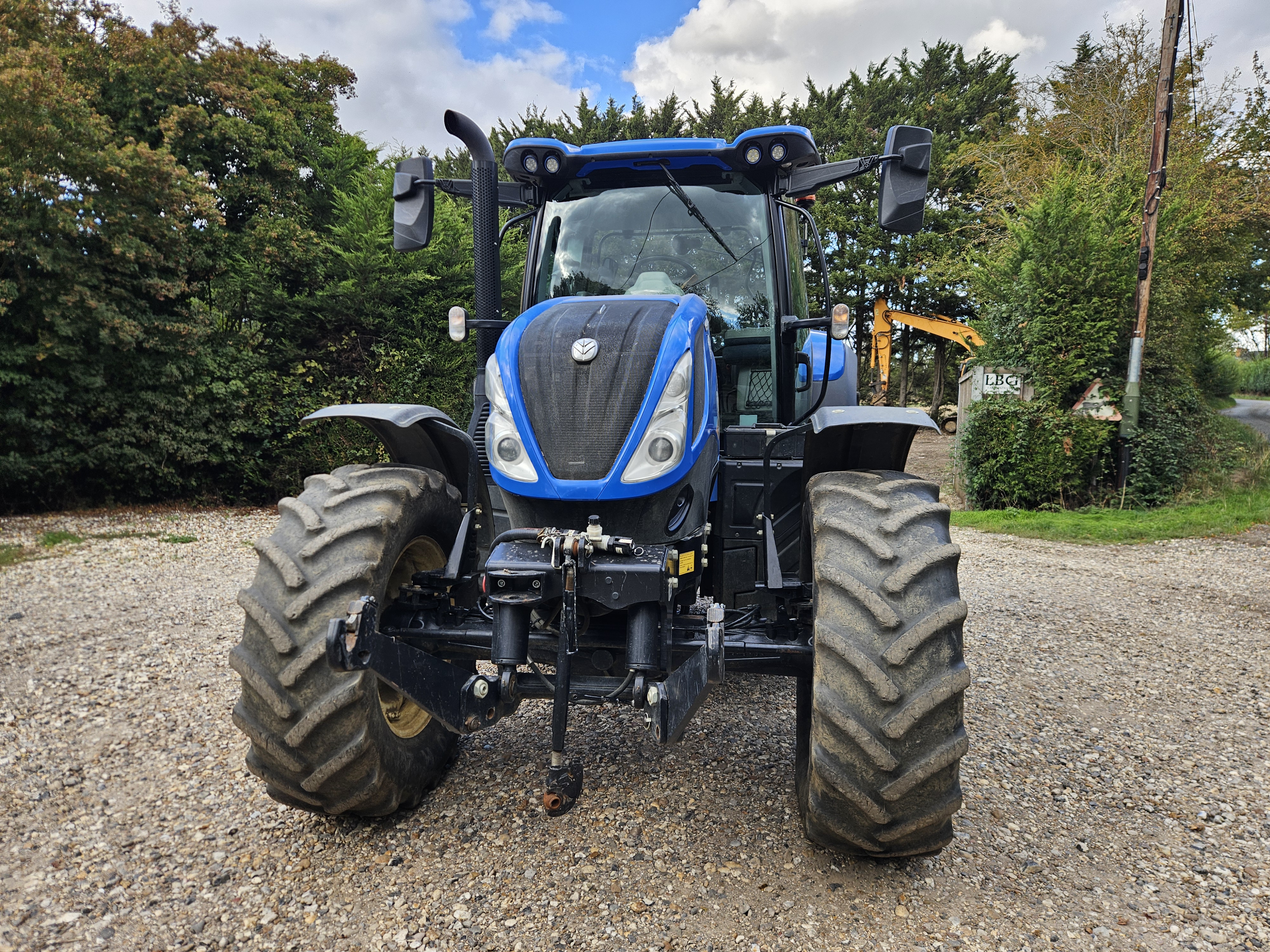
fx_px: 844
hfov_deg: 73.9
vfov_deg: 58.9
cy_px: 476
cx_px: 635
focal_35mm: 23
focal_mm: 5.4
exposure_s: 1/217
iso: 25
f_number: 1.8
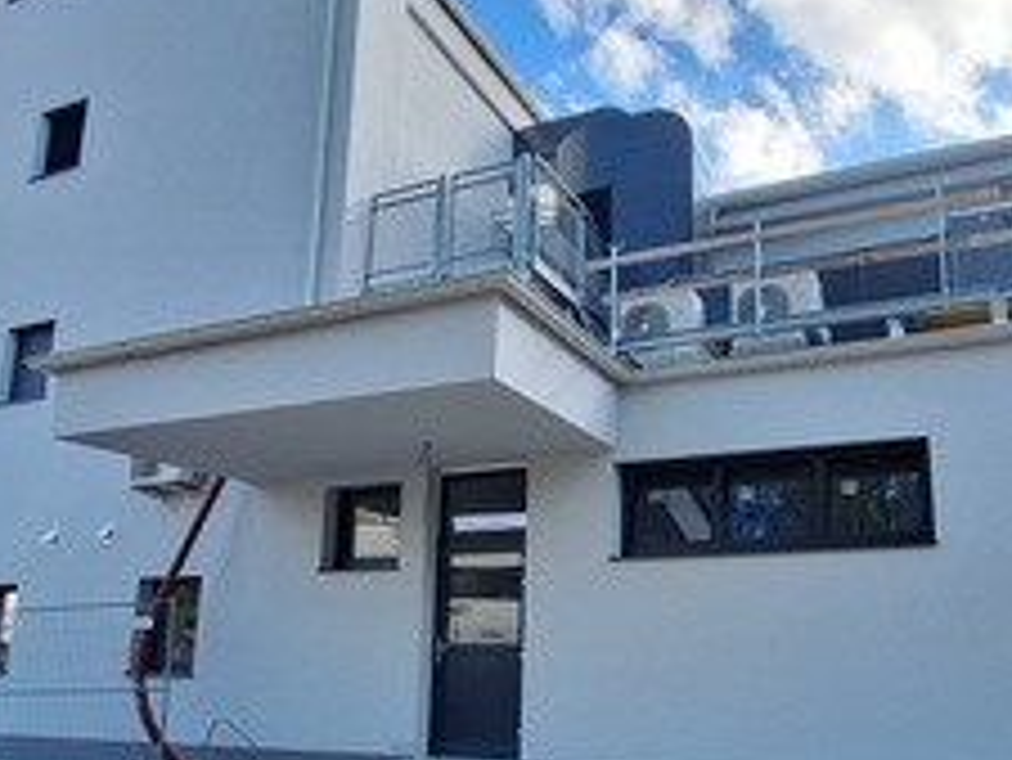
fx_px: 761
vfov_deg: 51.9
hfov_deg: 65.7
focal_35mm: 26
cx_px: 666
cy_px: 522
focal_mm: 1.74
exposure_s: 1/755
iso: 40
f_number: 2.2
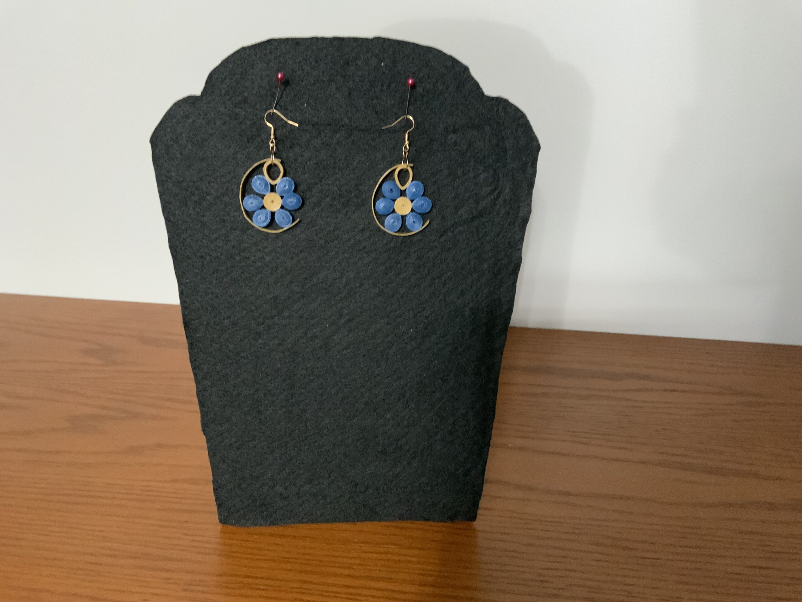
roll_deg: -2.2
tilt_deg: -25.9
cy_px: 301
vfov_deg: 48.2
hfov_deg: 61.7
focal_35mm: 29
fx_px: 672
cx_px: 401
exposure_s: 1/30
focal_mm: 3
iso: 320
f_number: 1.8
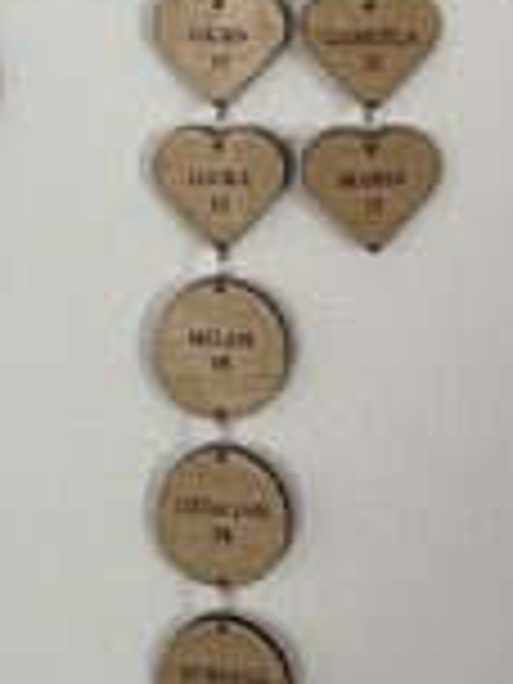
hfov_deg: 13.0
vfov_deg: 16.2
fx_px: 2253
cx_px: 292
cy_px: -259
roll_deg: +0.6
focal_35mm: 114
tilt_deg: +1.0
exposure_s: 1/60
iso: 160
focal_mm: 5.1
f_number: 1.6
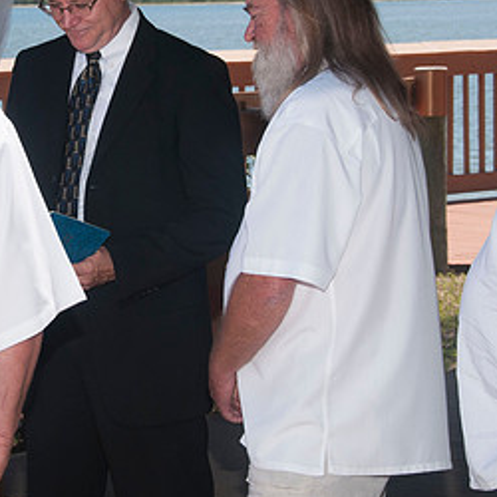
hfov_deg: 12.2
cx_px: 54
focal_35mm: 142
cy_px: 142
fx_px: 2307
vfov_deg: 12.3
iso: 100
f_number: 11
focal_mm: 48
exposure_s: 1/250
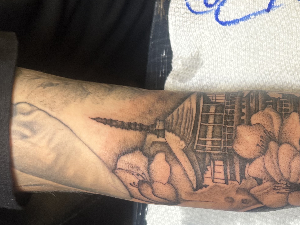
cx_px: 274
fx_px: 433
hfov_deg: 35.7
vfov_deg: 28.9
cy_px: 151
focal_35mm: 50
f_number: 1.78
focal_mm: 6.86
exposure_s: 1/120
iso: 160
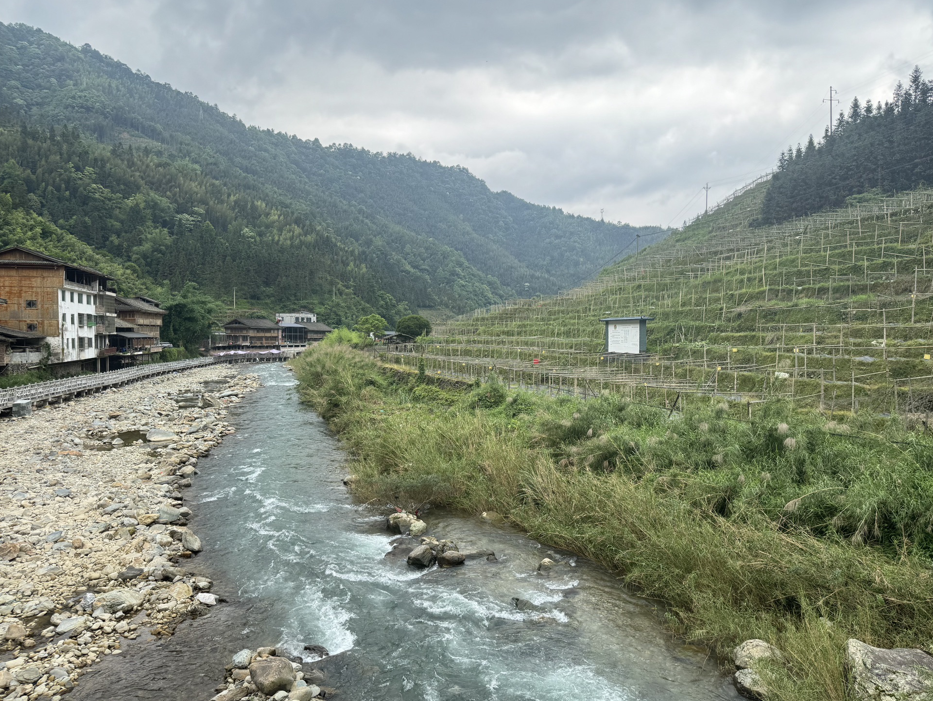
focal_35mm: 25
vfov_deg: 54.9
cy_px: 353
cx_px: 466
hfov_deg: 69.4
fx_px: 674
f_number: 1.78
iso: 80
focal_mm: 6.76
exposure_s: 1/593
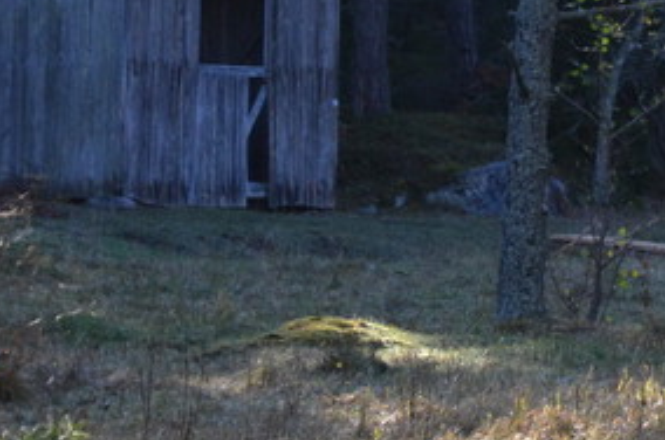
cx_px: 951
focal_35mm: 431
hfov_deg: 4.8
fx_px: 7938
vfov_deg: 3.2
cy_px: 176
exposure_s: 1/640
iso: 800
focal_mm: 85
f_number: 5.6
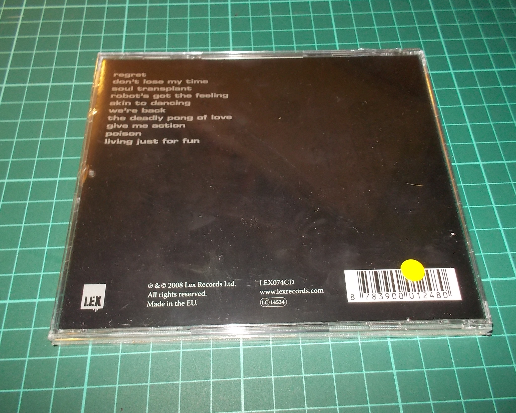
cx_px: 264
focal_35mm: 31
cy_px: 207
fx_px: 473
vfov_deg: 47.1
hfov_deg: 57.2
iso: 200
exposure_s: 1/30
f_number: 3.3
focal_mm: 4.1
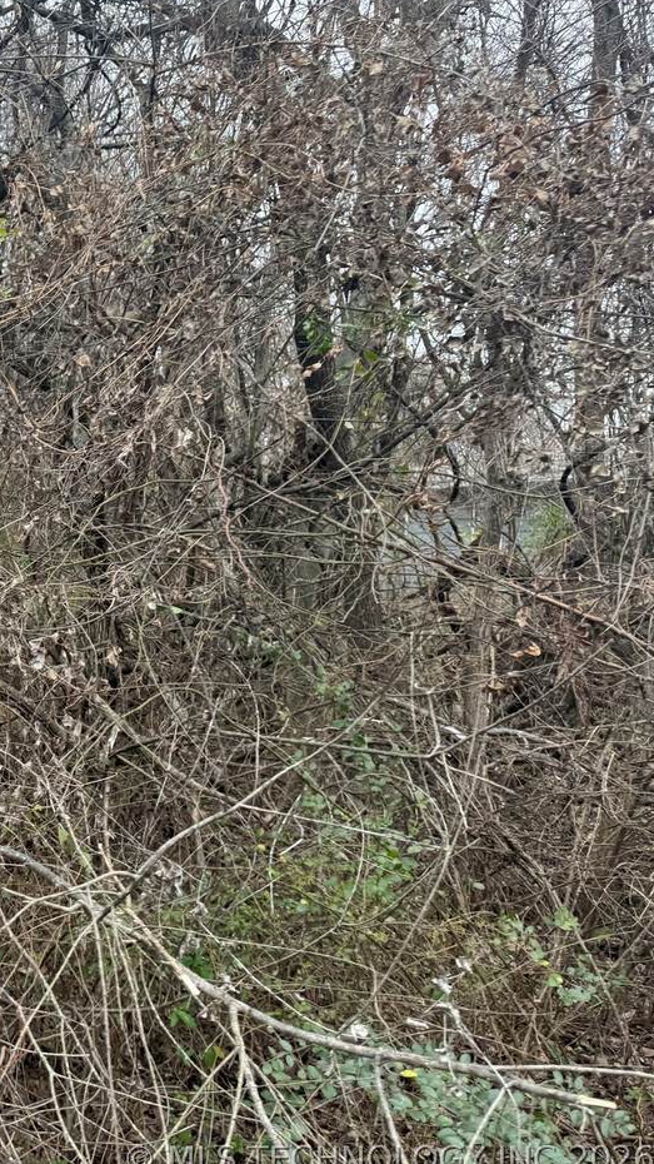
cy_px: 586
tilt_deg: -3.9
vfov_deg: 55.3
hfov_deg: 28.4
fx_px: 1110
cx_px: -138
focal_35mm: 36
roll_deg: -2.8
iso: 64
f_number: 1.78
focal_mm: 6.76
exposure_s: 1/121
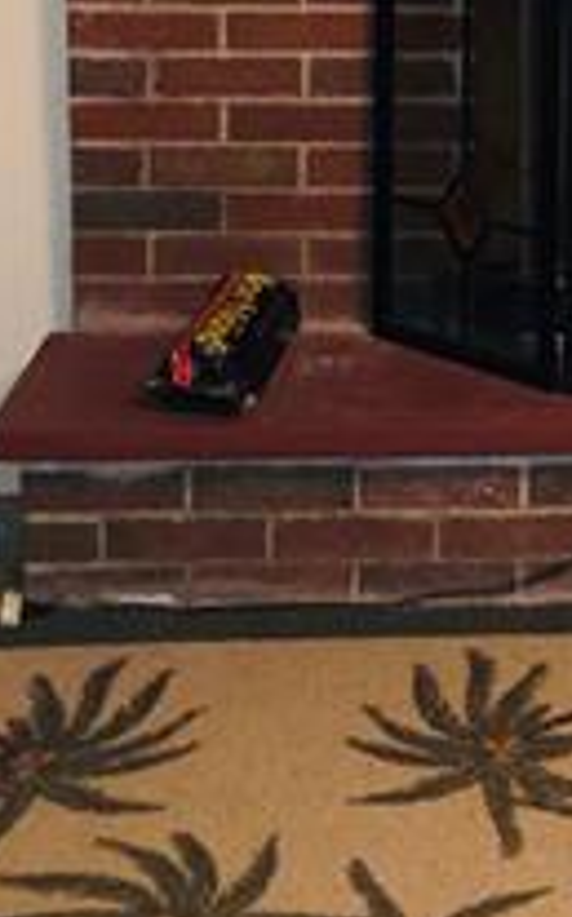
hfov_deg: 14.3
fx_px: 2150
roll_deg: -1.7
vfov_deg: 22.5
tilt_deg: -8.4
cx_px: 834
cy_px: -133
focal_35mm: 86
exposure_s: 1/5
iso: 160
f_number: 1.8
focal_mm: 4
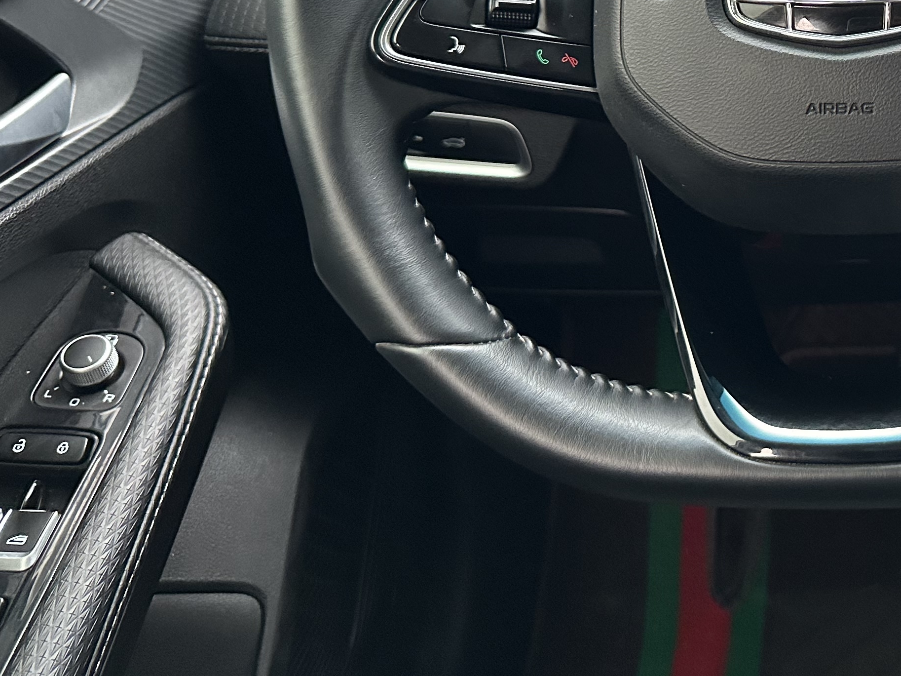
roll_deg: +3.4
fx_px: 1379
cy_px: 4
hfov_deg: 32.8
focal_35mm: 53
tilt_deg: -23.6
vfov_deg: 26.1
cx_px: 930
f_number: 1.78
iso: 500
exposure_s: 1/60
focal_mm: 6.86
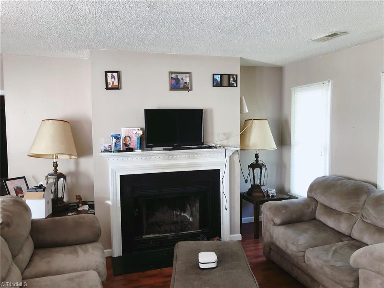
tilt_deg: -5.4
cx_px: 192
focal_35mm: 28
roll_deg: +0.8
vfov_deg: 49.7
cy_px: 144
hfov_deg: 63.4
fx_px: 311
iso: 64
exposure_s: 1/15
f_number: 1.8
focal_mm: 3.99
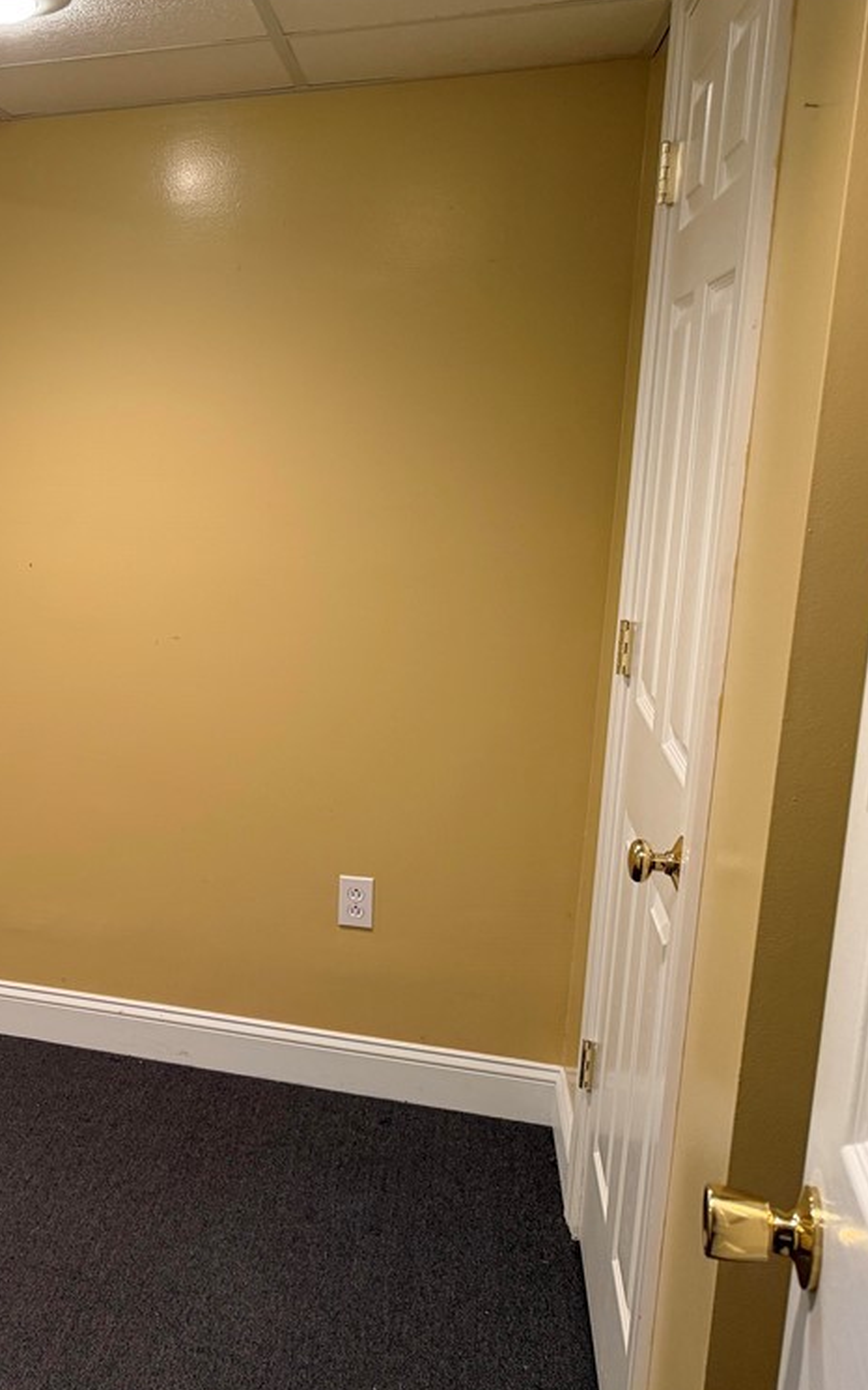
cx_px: -73
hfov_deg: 32.2
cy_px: 693
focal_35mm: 35
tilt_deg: -11.2
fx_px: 1325
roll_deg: +0.5
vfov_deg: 55.3
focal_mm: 6.76
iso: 250
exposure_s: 1/60
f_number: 1.78
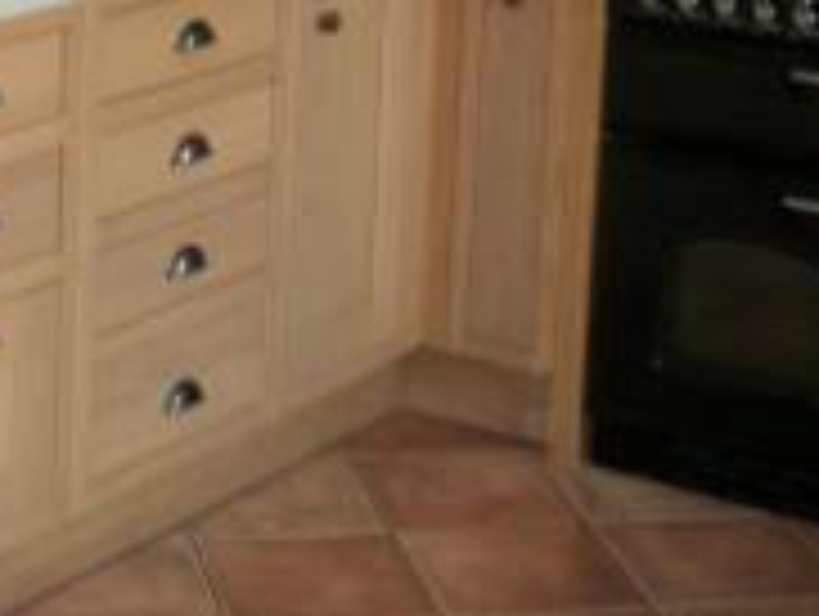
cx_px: 32
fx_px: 2511
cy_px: -148
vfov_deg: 13.6
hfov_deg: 18.1
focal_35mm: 106
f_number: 3.1
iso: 160
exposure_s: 1/30
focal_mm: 6.3
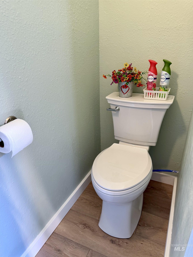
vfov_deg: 71.6
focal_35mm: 24
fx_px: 178
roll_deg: +1.2
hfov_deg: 56.8
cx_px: 96
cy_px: 128
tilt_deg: -25.2
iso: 200
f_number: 1.78
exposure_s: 1/60
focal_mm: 6.76
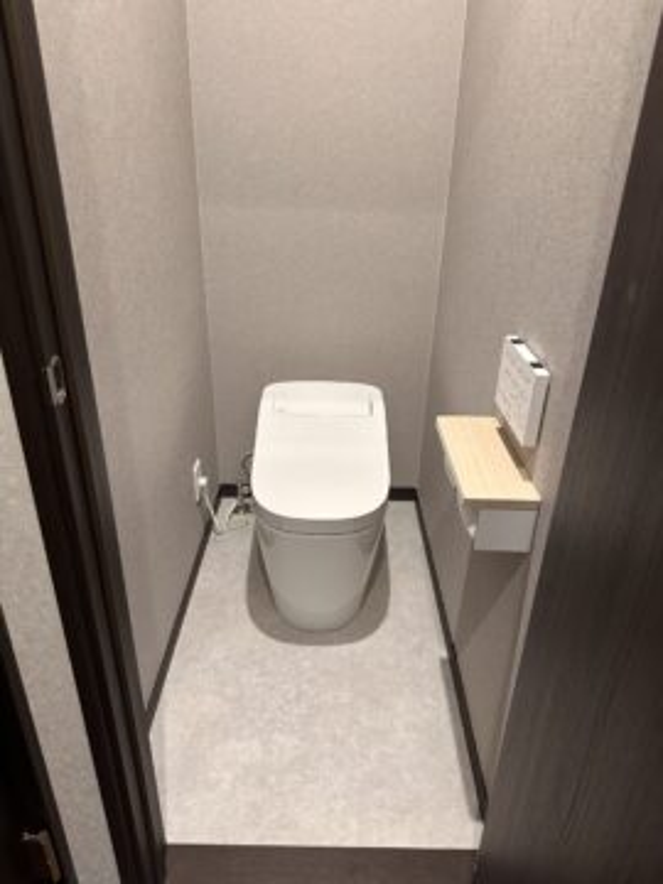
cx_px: 332
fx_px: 613
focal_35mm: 24
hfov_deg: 56.8
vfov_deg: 71.6
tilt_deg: -26.5
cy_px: 442
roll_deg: -1.2
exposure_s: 1/60
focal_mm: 6.86
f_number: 1.78
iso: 400
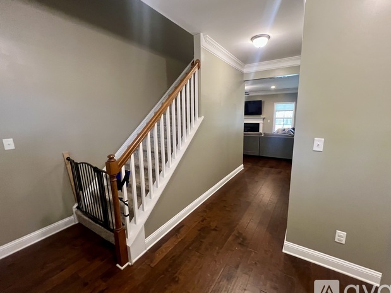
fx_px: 158
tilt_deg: -7.7
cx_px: 206
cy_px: 147
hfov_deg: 102.0
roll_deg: +1.4
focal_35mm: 14
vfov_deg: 85.7
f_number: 1.8
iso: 500
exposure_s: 1/60
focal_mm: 1.57
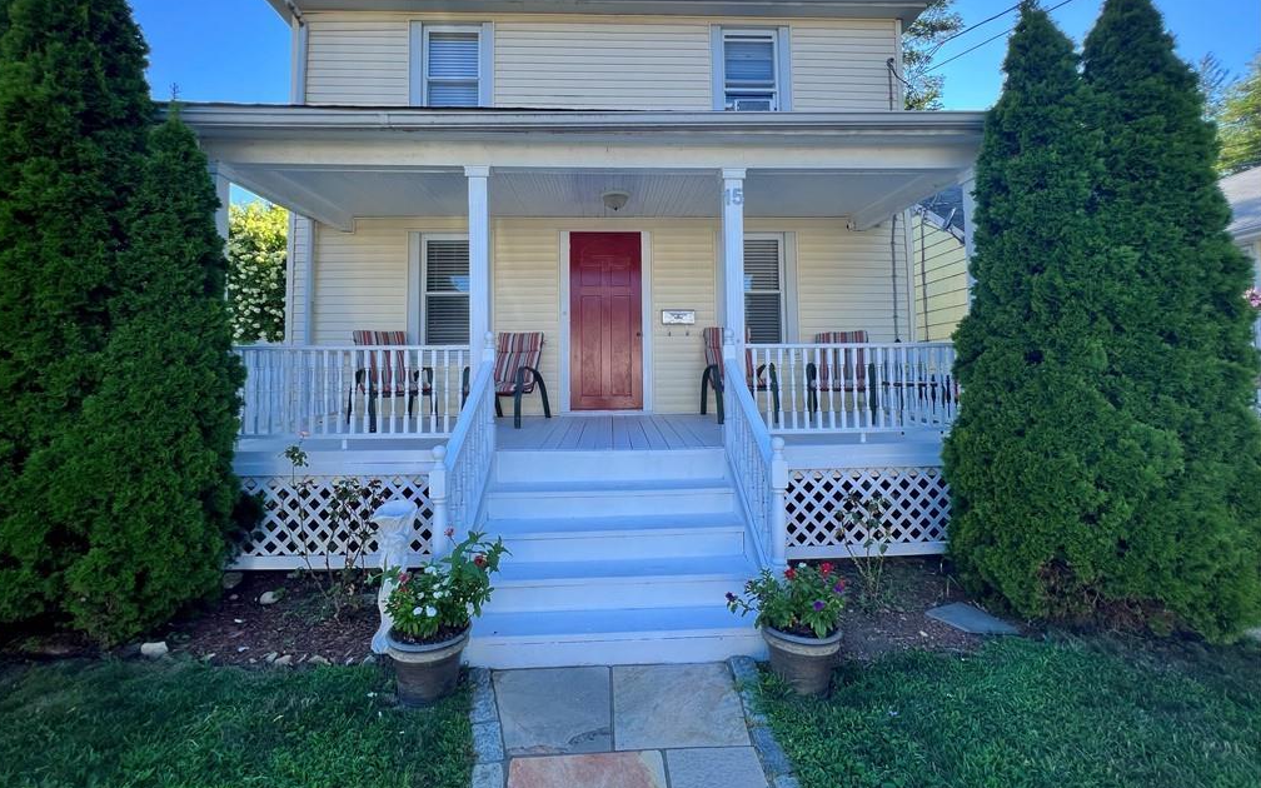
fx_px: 481
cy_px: 351
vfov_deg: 78.4
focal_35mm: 14
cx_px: 624
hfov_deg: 105.3
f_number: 1.8
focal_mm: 1.57
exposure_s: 1/404
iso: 32
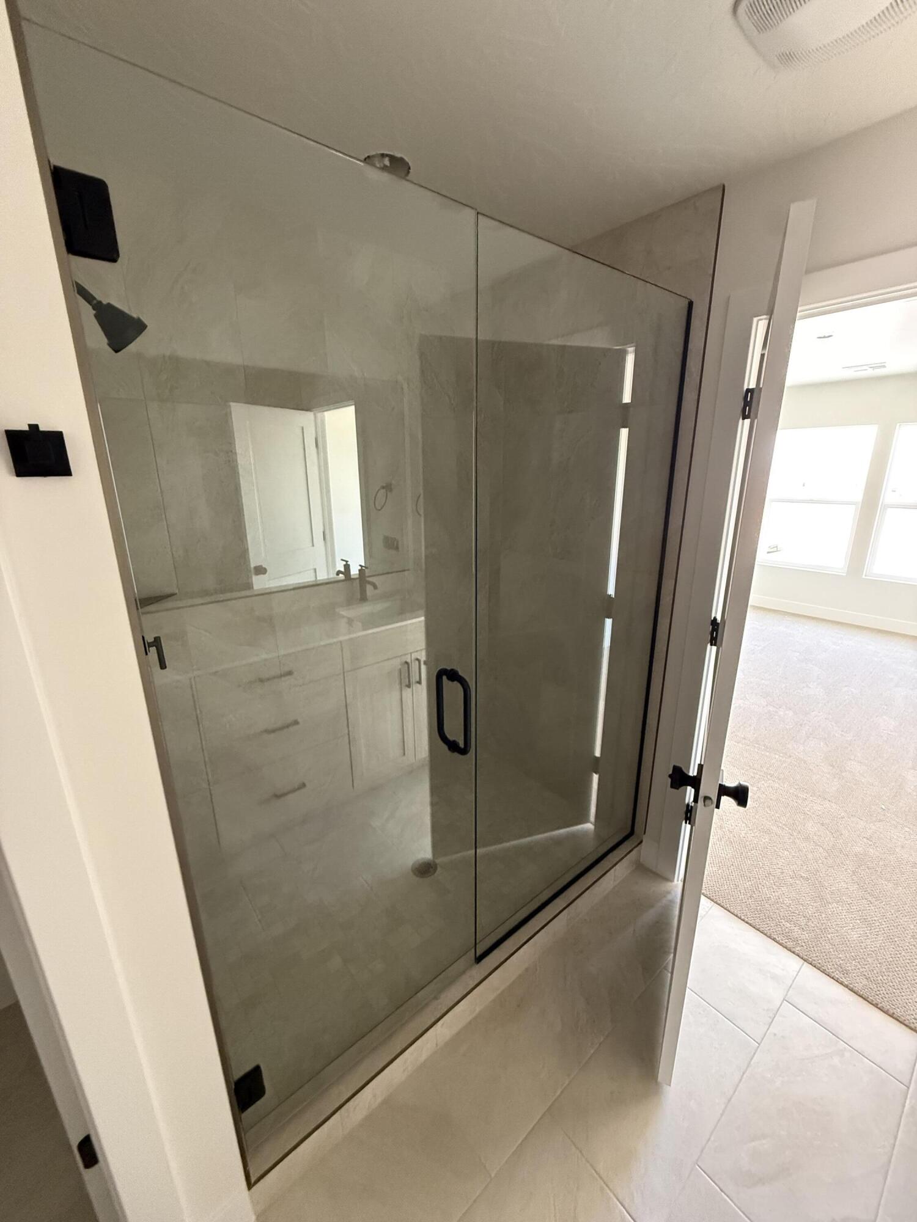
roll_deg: +0.5
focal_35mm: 14
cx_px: 458
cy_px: 611
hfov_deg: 85.7
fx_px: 494
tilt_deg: -14.7
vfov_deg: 102.1
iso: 800
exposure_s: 1/60
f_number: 2.2
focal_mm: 2.22
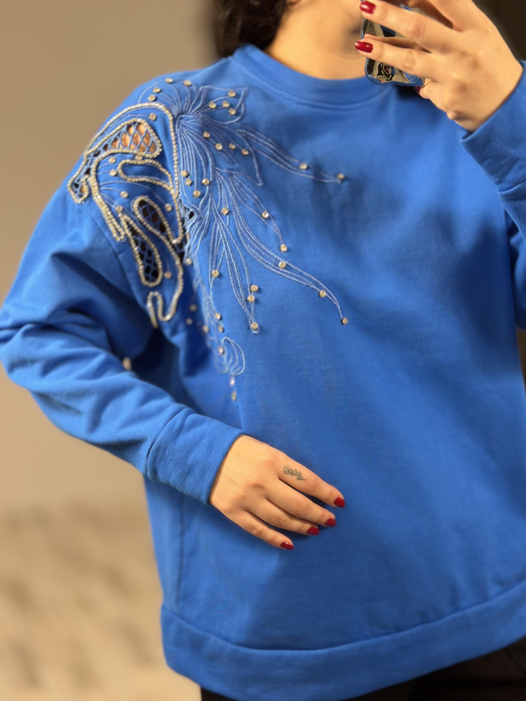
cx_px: 263
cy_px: 350
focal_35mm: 48
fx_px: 972
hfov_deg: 30.3
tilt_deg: -36.5
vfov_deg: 39.7
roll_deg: +1.9
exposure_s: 1/100
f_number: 1.78
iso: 160
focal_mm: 6.86
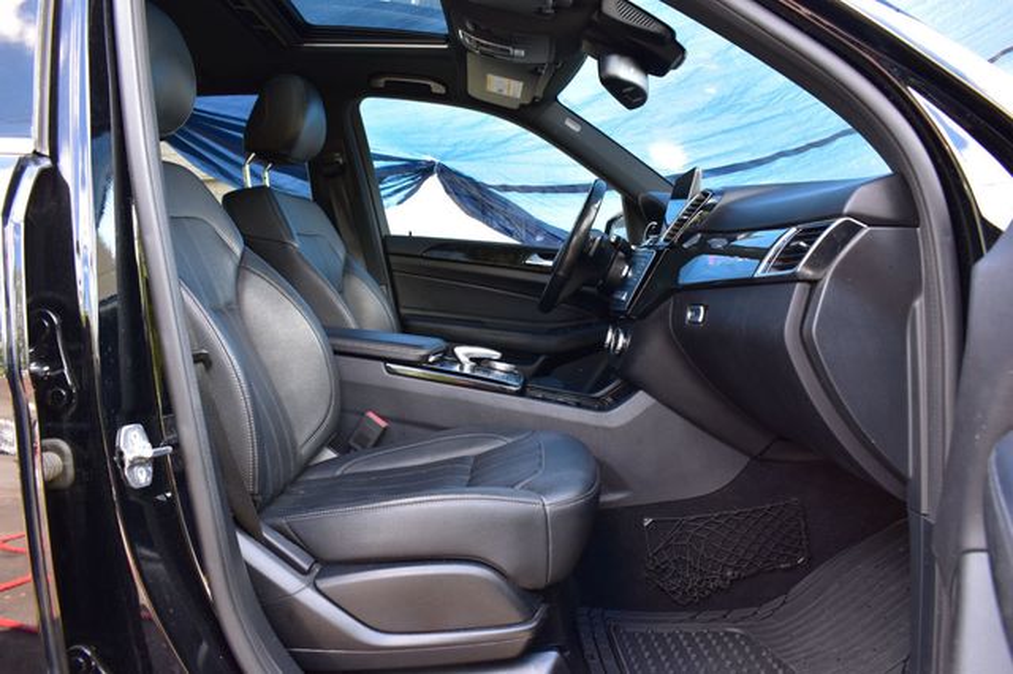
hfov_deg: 67.4
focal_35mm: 27
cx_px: 506
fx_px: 759
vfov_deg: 47.9
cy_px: 337
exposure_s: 1/40
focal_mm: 18
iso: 400
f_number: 7.1
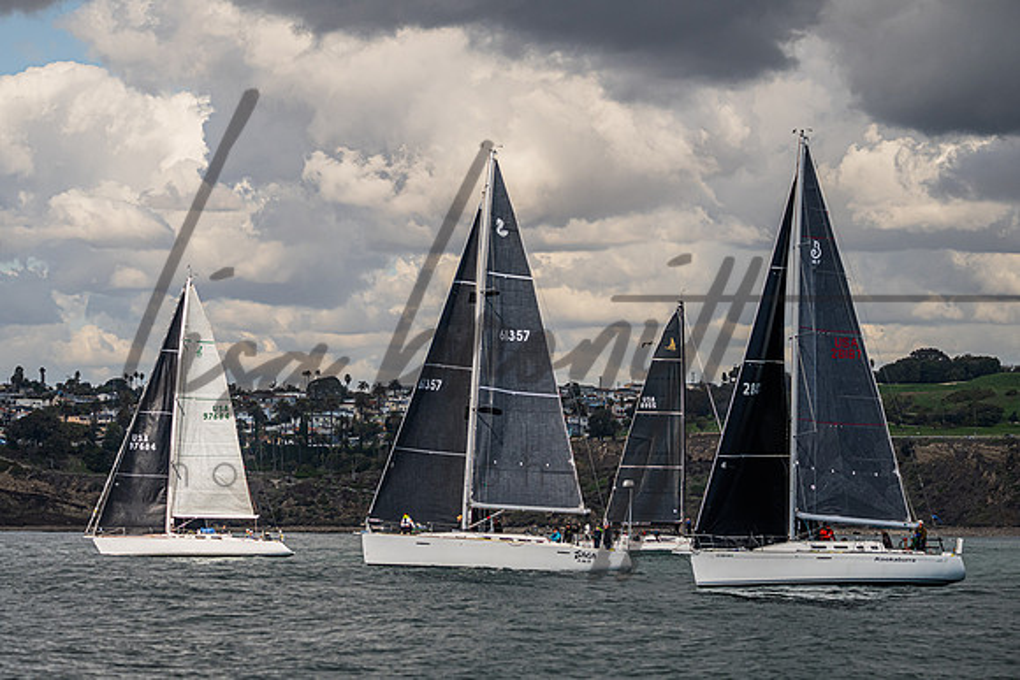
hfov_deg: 11.9
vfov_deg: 7.9
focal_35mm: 173
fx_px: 4913
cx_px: 456
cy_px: 355
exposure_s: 1/4000
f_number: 5.6
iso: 400
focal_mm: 145
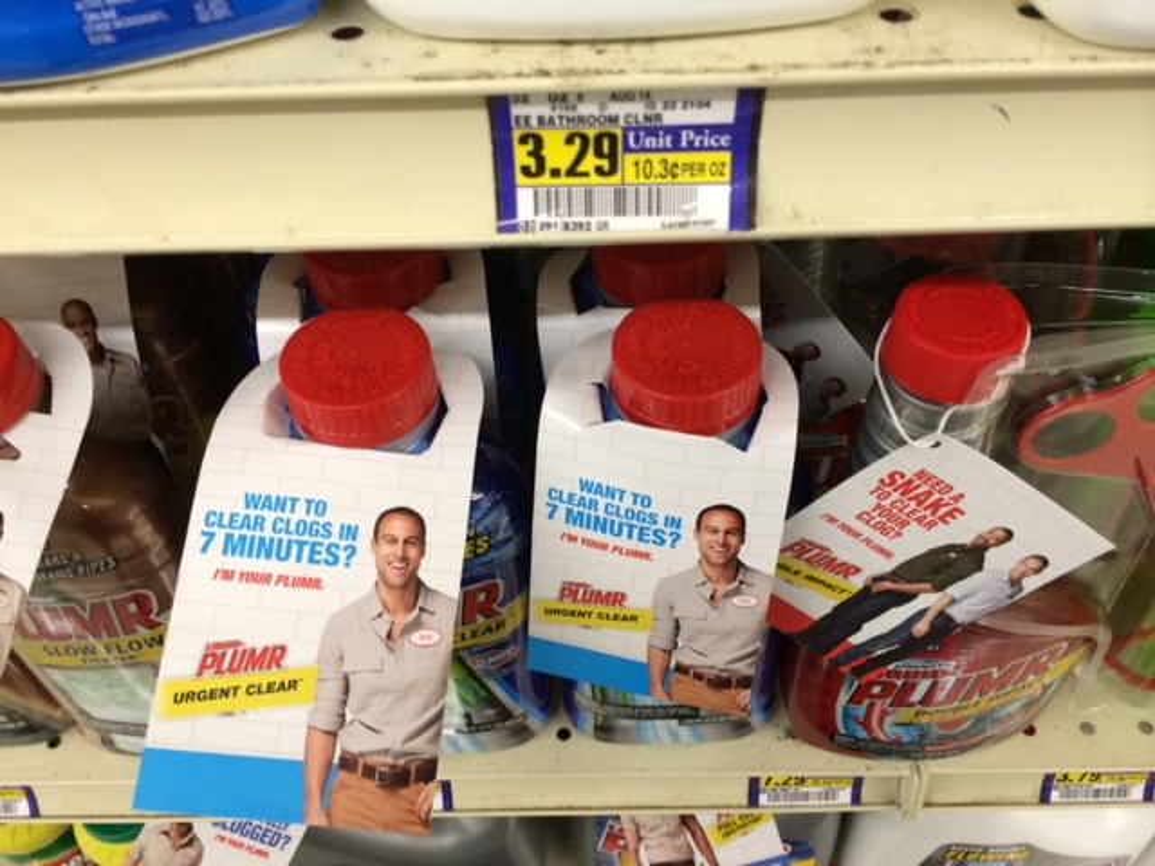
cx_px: 578
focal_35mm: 30
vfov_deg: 46.8
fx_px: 1001
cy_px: 433
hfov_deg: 60.0
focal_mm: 4.12
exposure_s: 1/30
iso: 160
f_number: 2.2
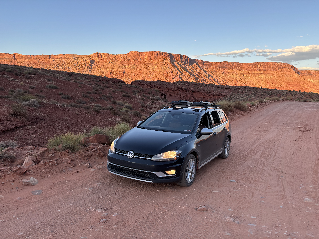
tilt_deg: -7.9
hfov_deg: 67.3
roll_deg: -0.9
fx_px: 240
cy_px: 120
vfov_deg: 53.1
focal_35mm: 26
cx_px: 160
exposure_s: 1/486
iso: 50
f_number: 1.6
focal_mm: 5.96
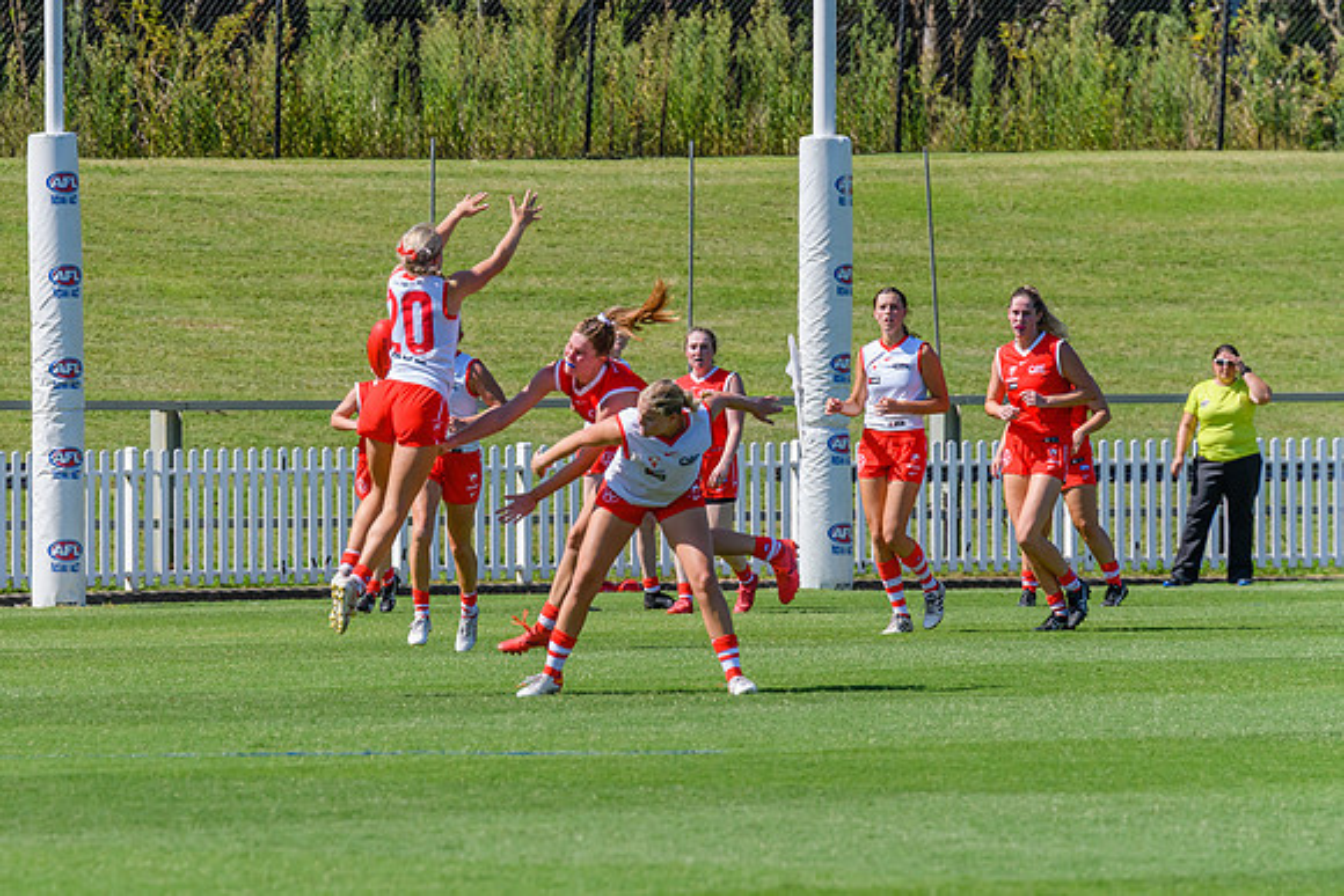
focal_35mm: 457
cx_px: 312
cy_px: 447
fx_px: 17052
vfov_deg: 3.0
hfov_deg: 4.5
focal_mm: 280
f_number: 6.3
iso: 800
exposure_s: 1/2000
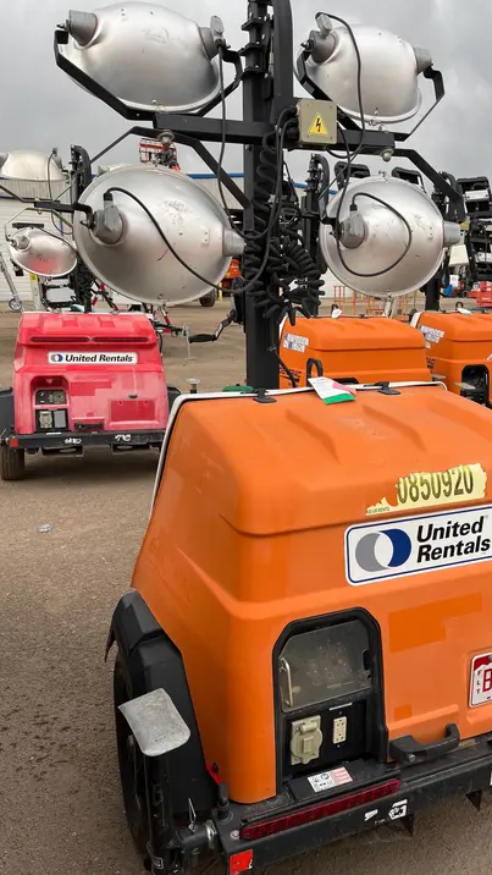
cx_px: 316
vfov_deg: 66.1
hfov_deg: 39.8
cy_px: 443
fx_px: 672
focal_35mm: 29
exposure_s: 1/454
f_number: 1.6
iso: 50
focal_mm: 5.1
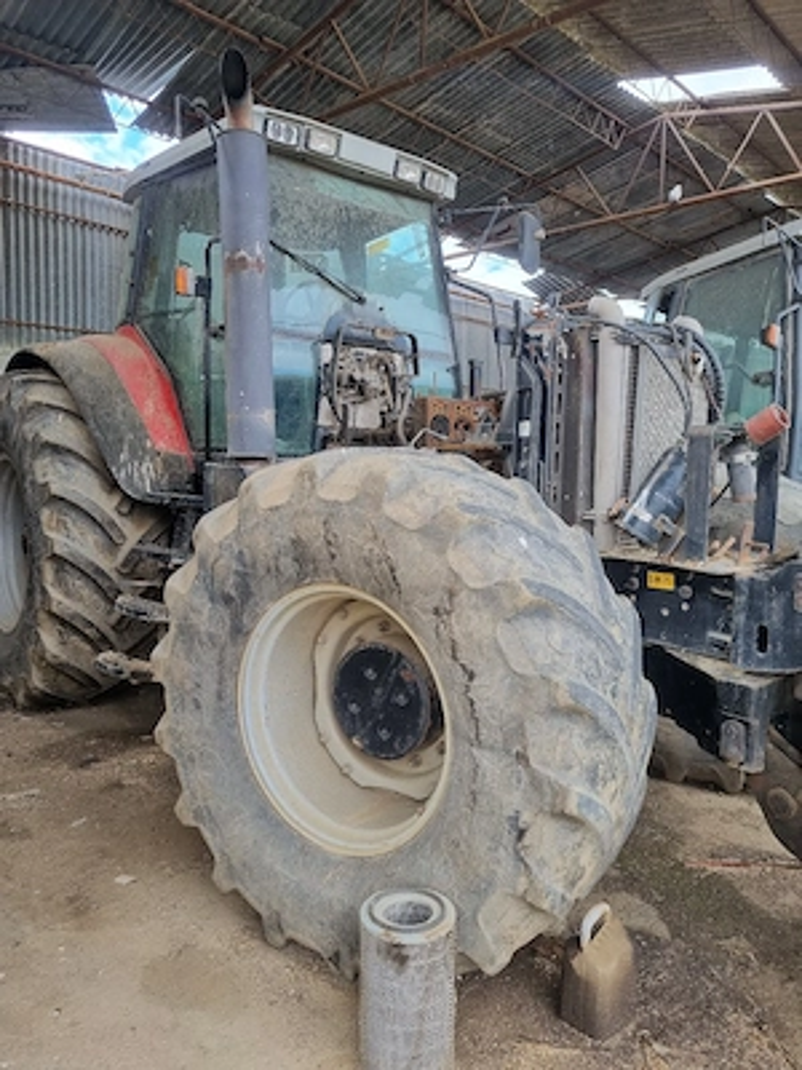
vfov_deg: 67.3
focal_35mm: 26
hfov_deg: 53.1
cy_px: 535
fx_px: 803
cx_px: 401
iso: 50
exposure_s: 1/233
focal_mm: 5.4
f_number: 1.8
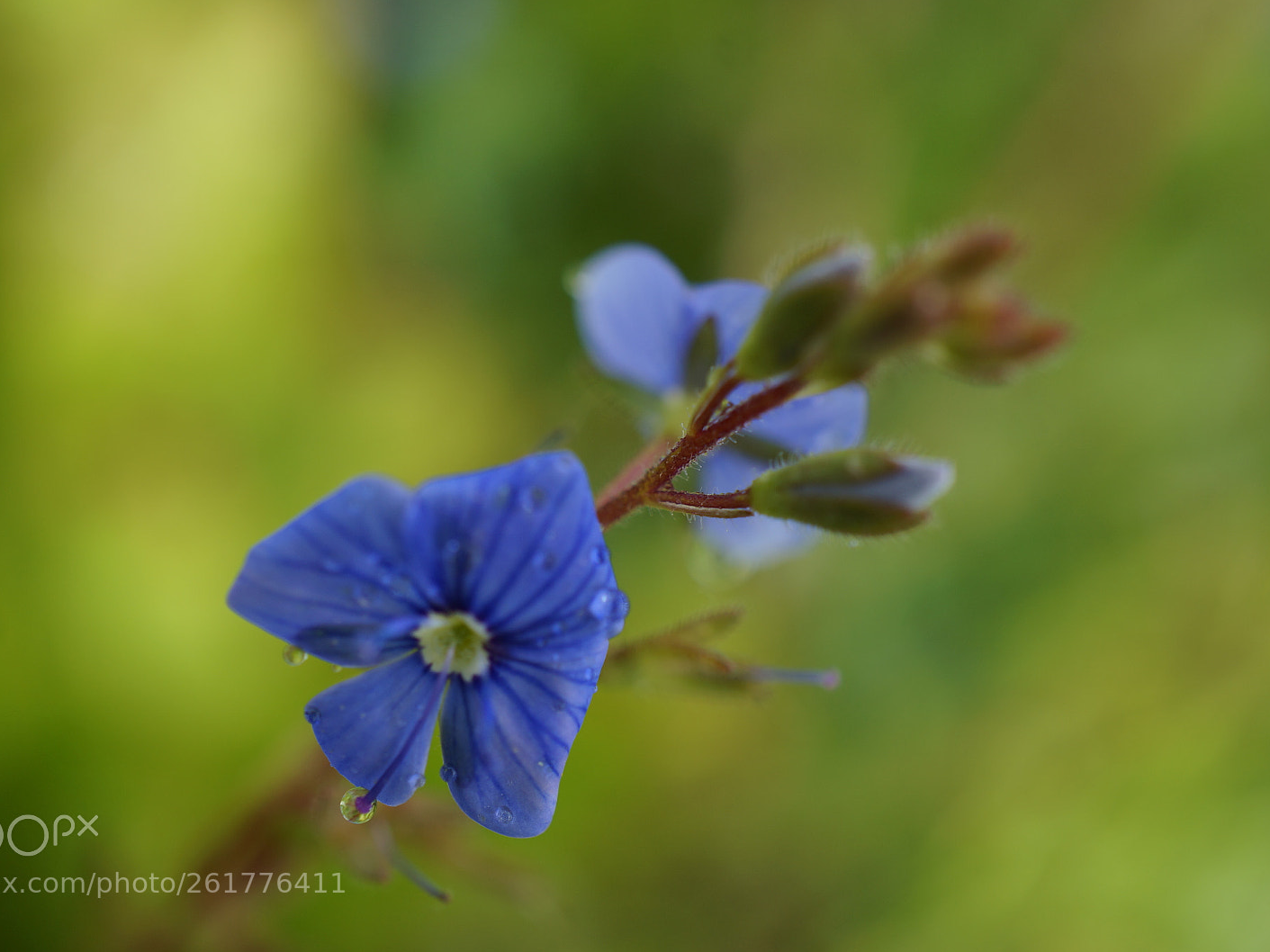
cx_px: 595
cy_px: 476
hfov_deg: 38.9
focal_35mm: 49
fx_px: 1798
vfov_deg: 29.7
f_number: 5
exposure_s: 1/200
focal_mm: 30
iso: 100
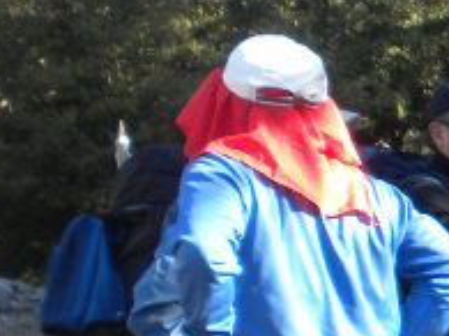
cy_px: 404
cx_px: 831
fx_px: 1919
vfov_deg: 9.9
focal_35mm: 148
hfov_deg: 12.2
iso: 95
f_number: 3.5
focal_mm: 6.6
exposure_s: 1/117
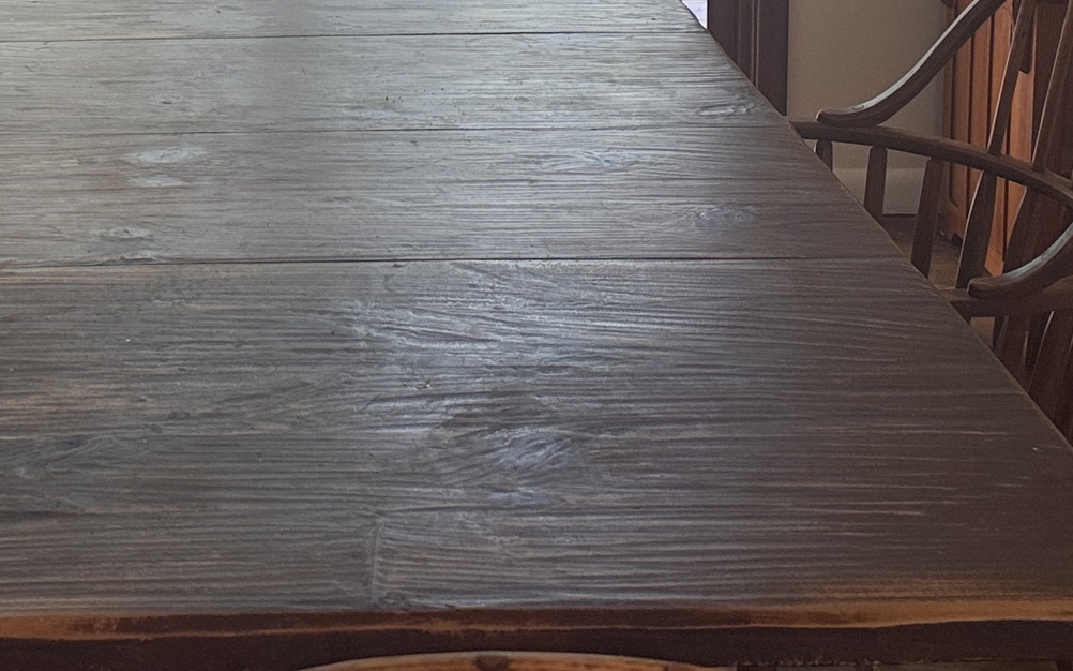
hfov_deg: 26.2
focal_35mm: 78
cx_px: 304
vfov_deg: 15.7
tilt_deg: -8.3
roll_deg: +0.2
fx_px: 2281
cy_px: -259
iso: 200
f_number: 1.78
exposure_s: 1/60
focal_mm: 6.76
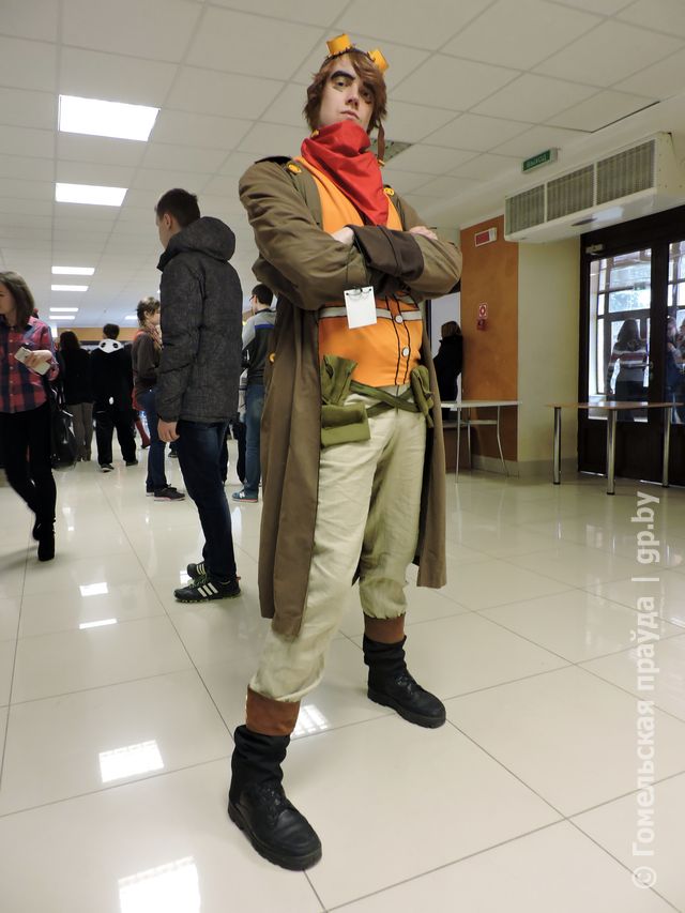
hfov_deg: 56.8
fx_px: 633
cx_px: 342
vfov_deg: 71.6
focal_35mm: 24
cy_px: 456
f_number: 3
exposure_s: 1/30
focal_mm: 4.3
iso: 360
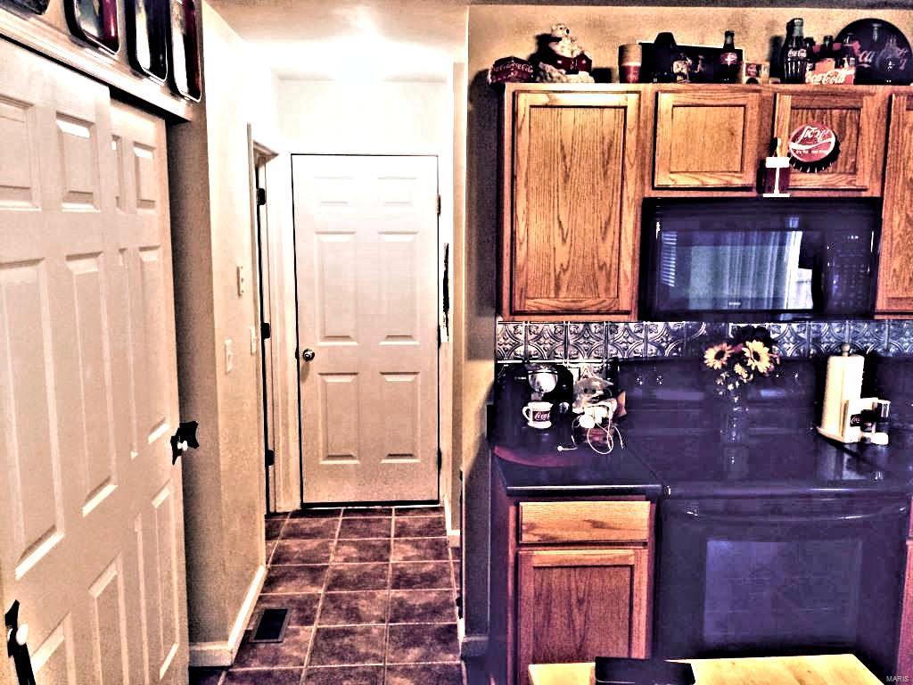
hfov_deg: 61.7
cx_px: 456
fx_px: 765
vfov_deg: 48.2
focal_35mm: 29
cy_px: 342
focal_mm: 4.15
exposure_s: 1/30
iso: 200
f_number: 2.2
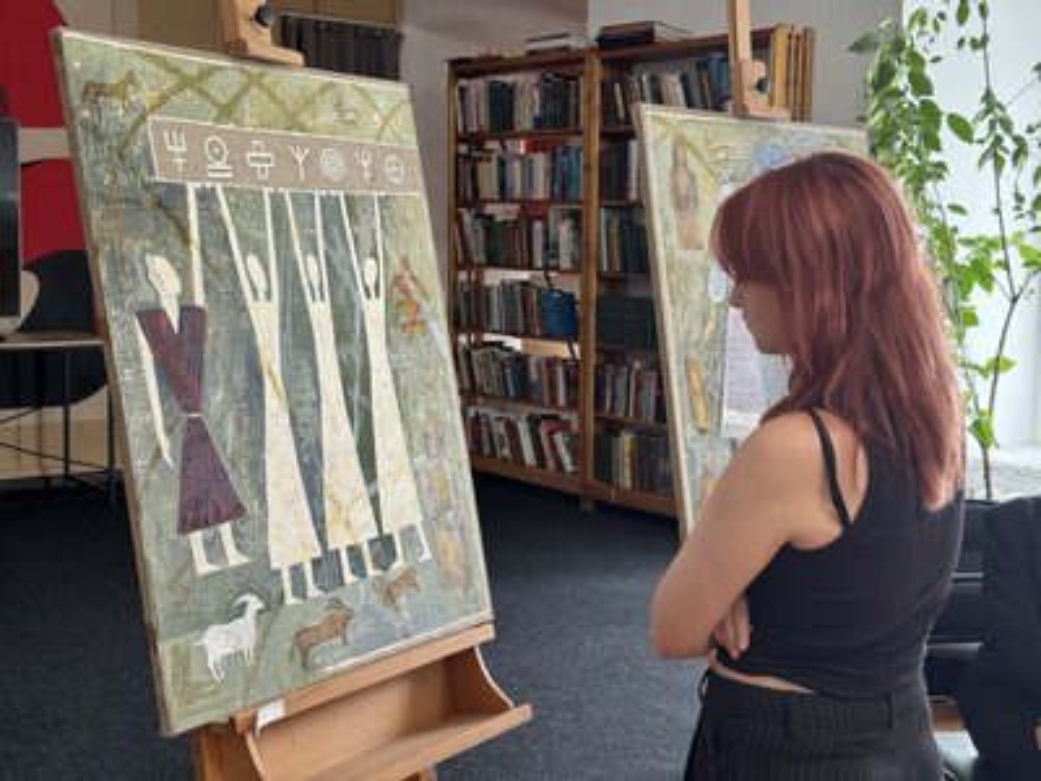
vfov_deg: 30.3
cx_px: 520
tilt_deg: -5.9
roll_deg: -1.0
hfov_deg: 39.7
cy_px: 390
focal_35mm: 48
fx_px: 1443
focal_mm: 6.76
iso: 100
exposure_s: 1/60
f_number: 1.78
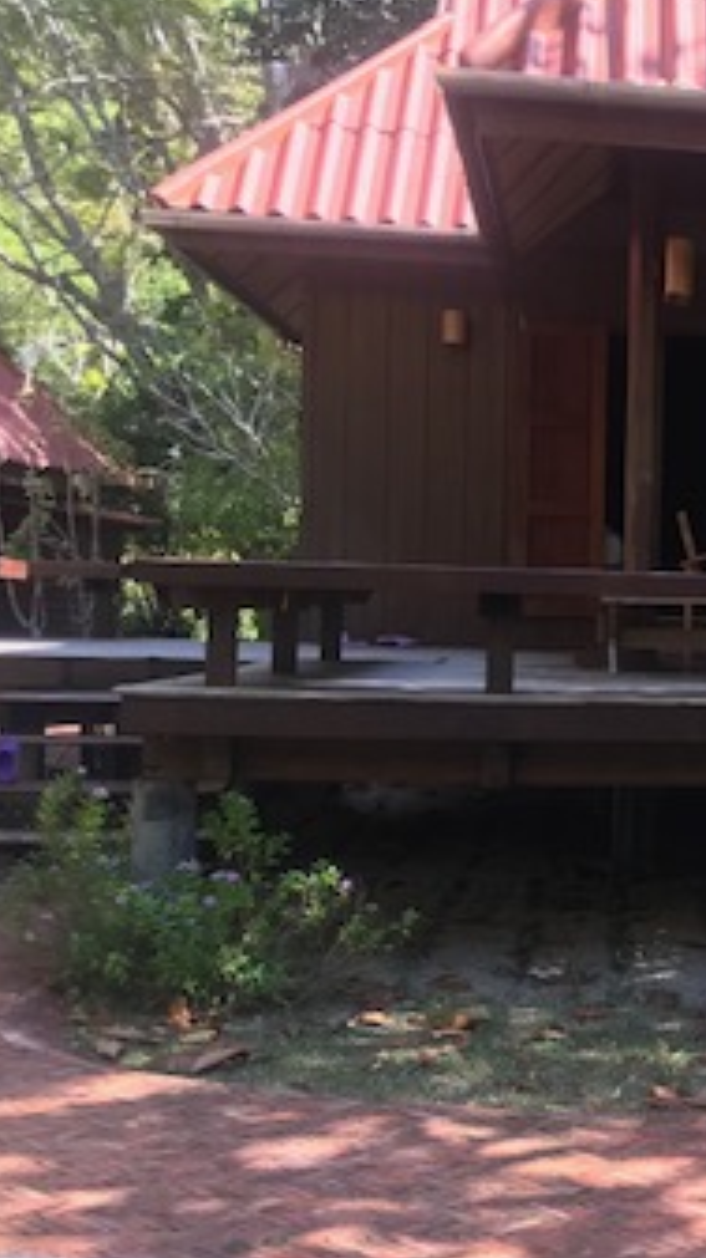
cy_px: 635
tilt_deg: -1.8
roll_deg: +0.1
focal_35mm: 58
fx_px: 1935
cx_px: 1005
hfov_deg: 18.7
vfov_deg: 36.0
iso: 20
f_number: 1.8
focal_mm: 3.99
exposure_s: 1/266
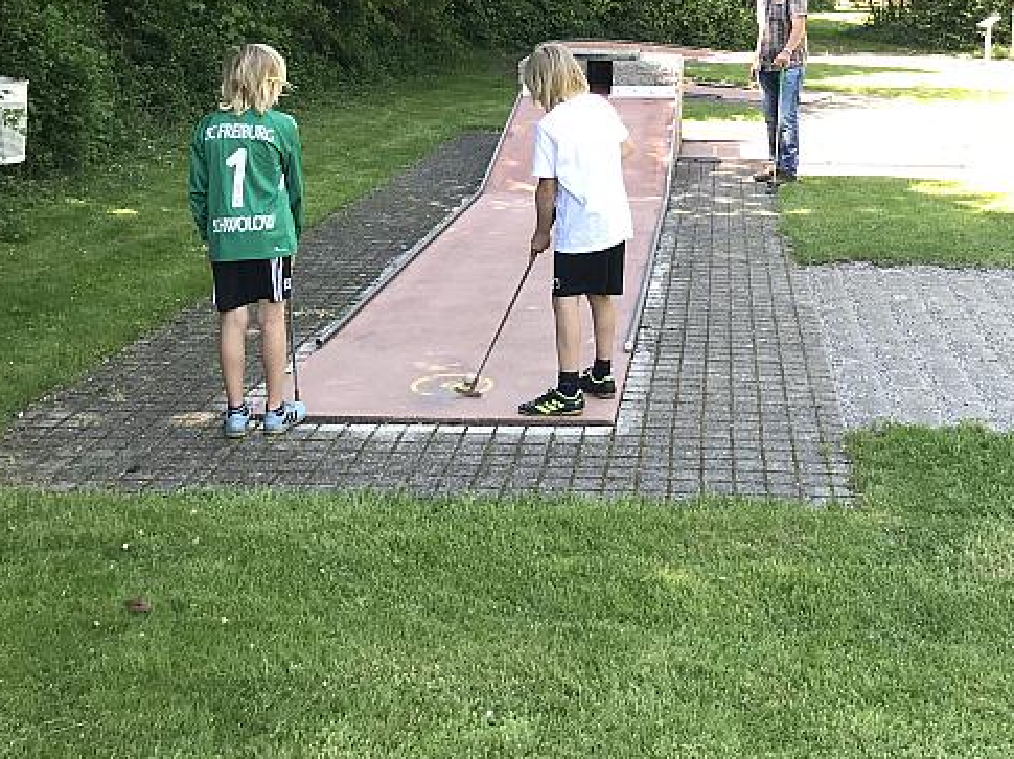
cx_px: 744
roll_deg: -1.7
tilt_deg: -6.4
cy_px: 145
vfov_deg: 27.4
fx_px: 1522
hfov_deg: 36.1
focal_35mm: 52
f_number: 1.8
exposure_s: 1/125
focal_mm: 3.99
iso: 20
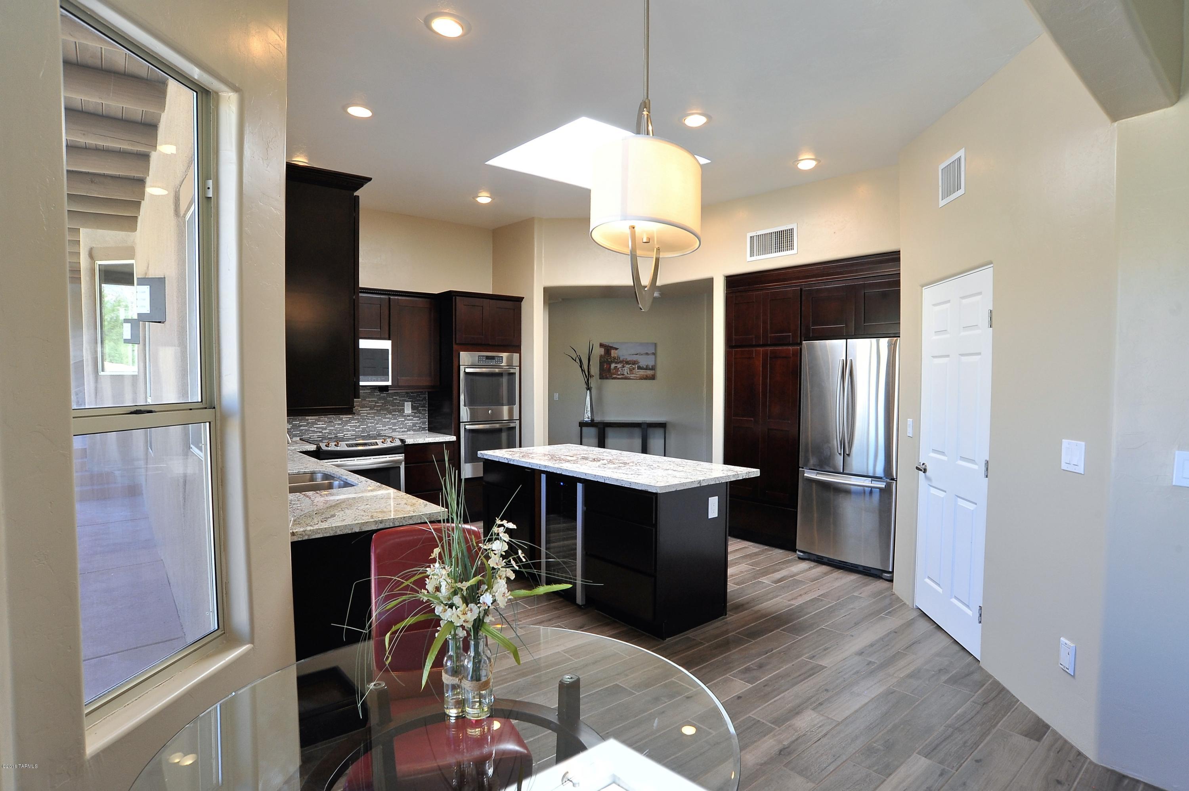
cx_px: 594
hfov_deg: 90.0
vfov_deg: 67.3
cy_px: 396
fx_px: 594
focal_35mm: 18
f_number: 11
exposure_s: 1/40
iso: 1000
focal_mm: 18
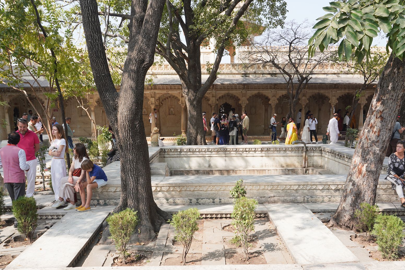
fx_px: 349
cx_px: 211
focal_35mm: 31
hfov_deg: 60.3
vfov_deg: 42.1
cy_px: 168
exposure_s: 1/100
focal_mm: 24
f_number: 9
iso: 100
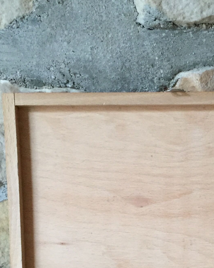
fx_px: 554
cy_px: 256
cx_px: 175
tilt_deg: -28.0
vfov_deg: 26.0
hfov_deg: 21.6
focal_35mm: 70
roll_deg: +1.2
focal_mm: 4.15
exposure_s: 1/20
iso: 250
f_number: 2.2
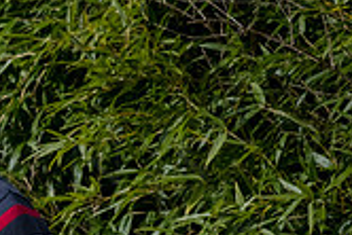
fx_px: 3826
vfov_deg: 3.5
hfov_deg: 5.2
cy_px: 268
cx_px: -182
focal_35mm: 391
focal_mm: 112
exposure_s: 1/1000
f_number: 8
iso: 400
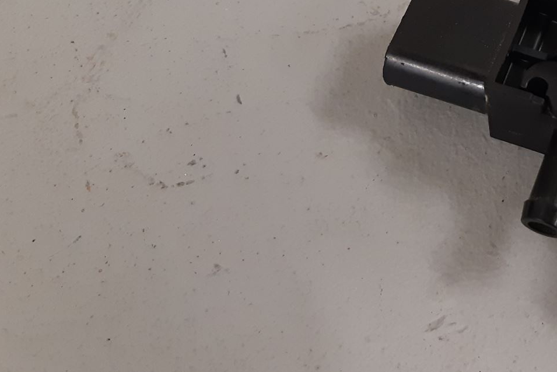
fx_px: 897
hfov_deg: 32.3
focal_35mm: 58
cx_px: 530
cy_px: 72
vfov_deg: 23.0
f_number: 1.7
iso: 160
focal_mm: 3.93
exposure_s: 1/50
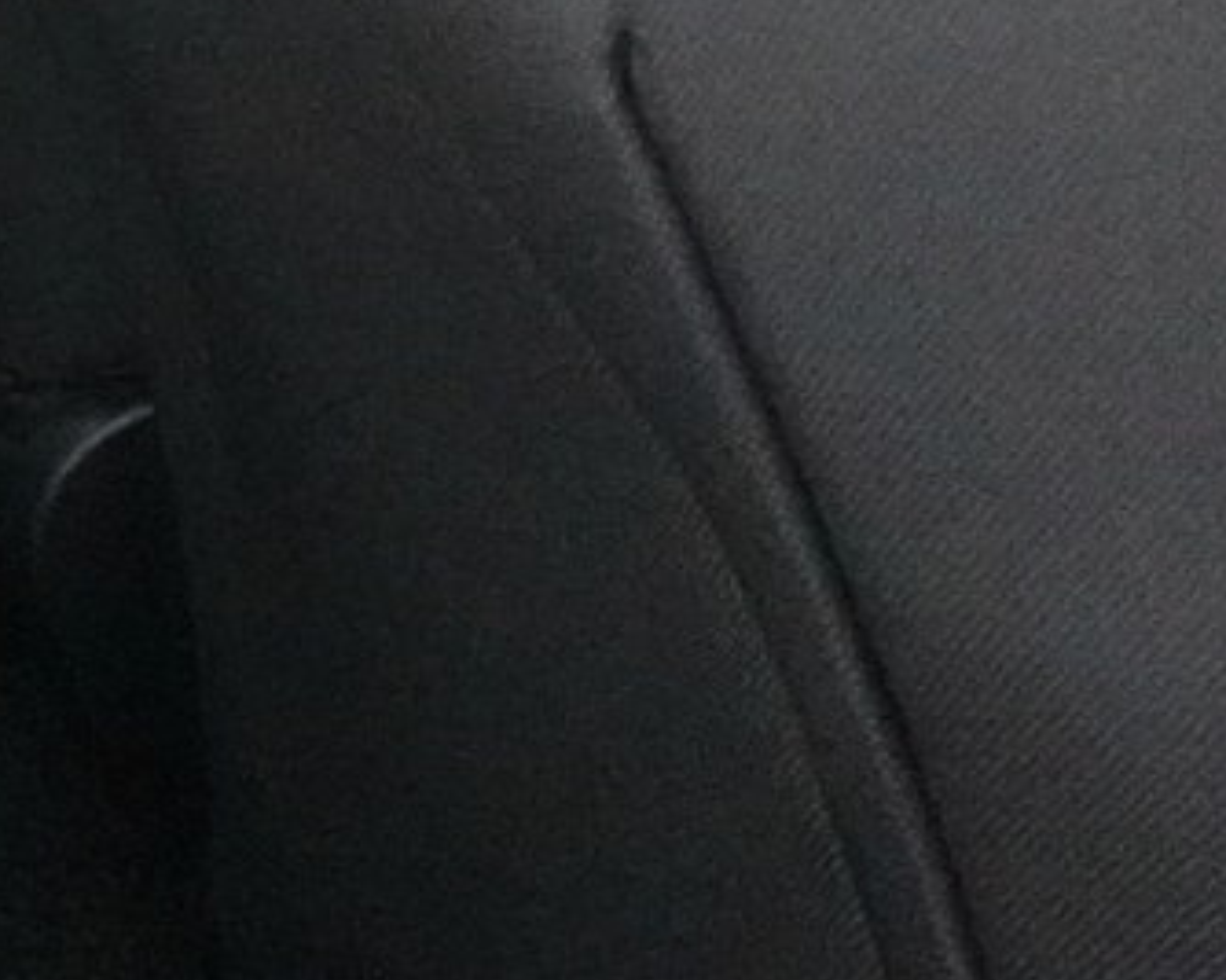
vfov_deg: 16.0
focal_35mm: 91
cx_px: -1395
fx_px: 3301
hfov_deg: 15.5
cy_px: -297
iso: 5000
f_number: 2
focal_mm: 7.6
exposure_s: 1/80
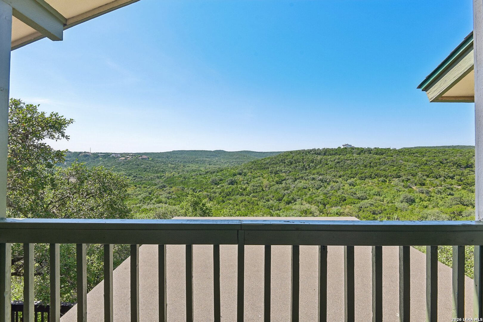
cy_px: 161
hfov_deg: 93.3
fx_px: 228
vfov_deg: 70.4
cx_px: 242
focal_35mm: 17
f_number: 8
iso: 400
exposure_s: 1/400
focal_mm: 17
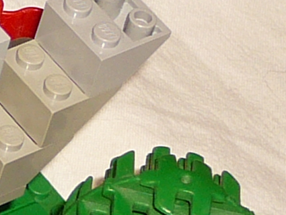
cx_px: -552
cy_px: 34
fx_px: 2339
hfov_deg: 6.4
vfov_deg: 5.3
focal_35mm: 283
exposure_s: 1/30
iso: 80
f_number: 3.3
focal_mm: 7
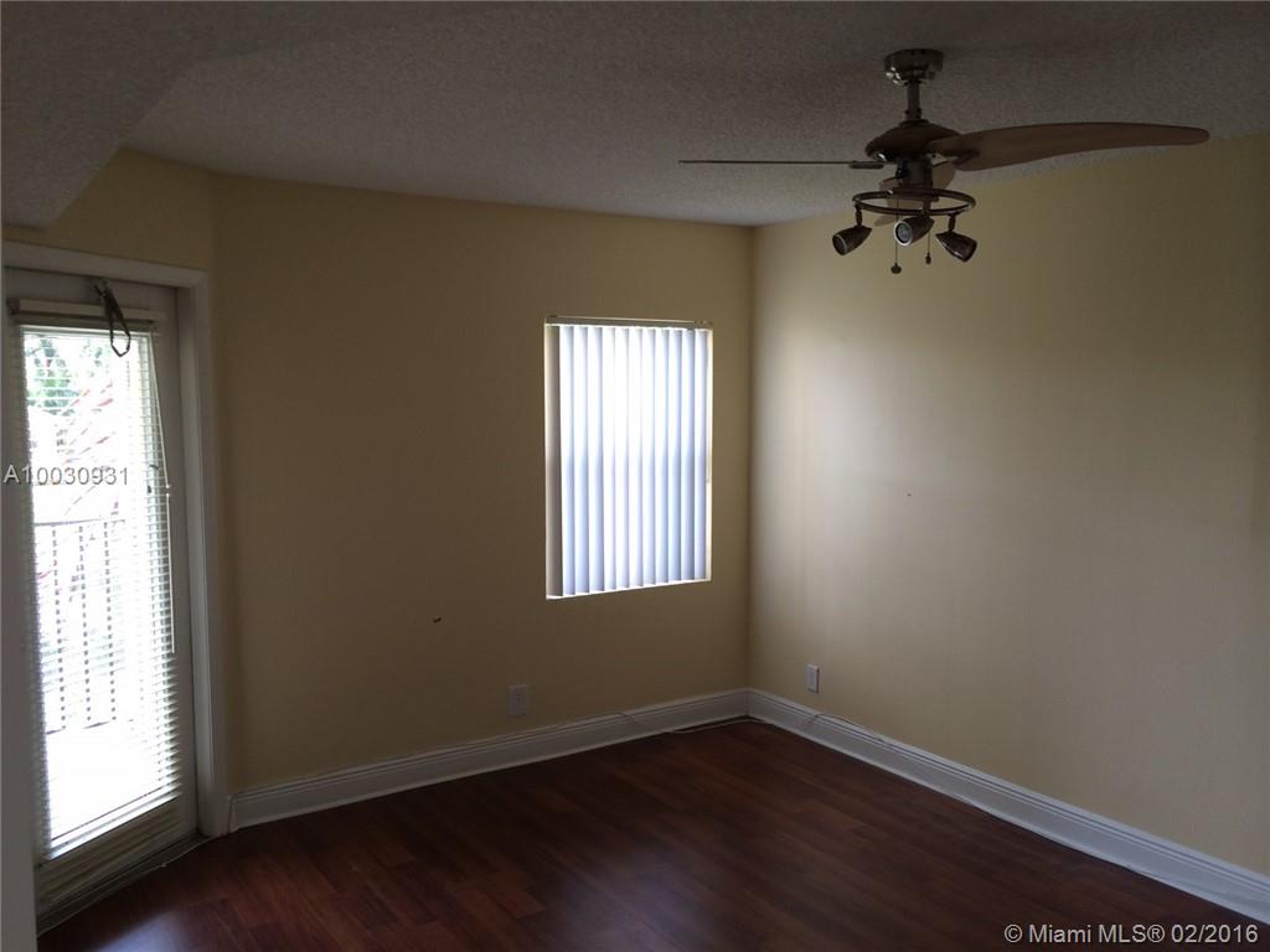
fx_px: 1101
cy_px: 476
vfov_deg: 46.8
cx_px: 635
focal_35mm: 30
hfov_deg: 60.0
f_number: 2.2
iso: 40
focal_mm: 4.12
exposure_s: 1/40
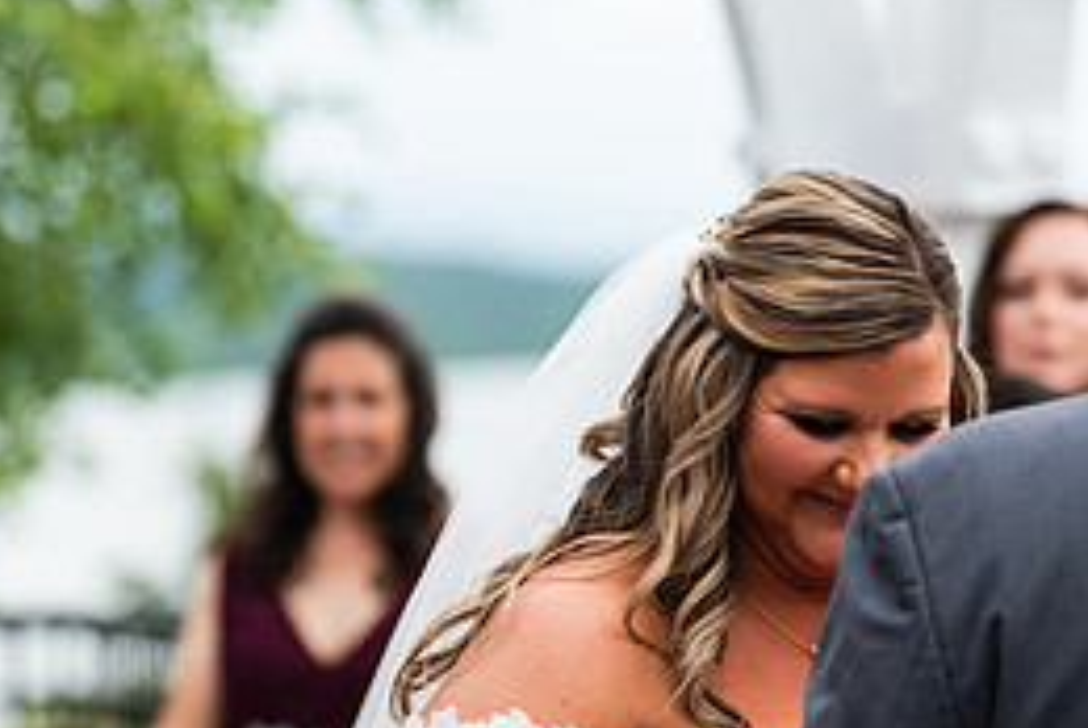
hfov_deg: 7.6
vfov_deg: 5.1
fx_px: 8230
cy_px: 584
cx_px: 636
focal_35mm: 272
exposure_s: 1/500
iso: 64
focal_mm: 122
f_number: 2.8
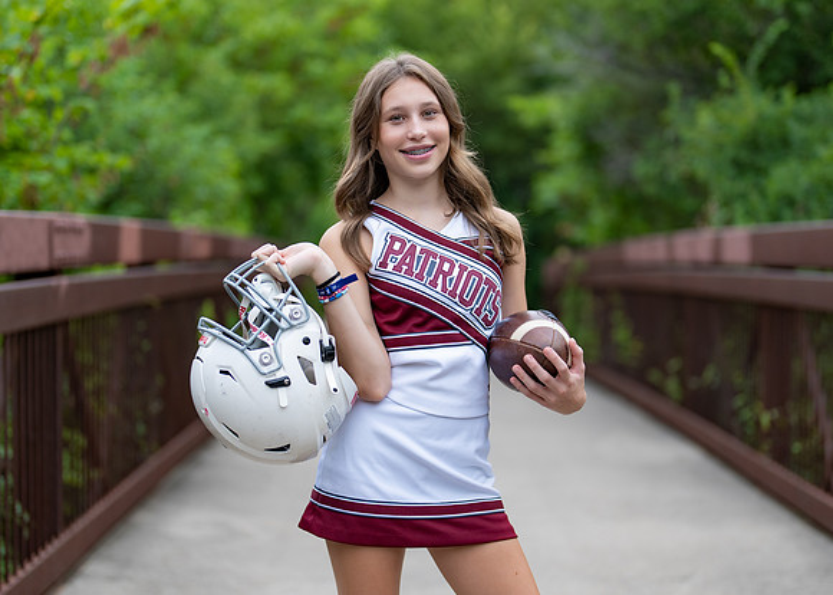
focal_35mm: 66
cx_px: 449
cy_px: 306
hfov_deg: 30.1
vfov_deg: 21.7
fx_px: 1550
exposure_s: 1/500
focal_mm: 50
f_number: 1.2
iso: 100
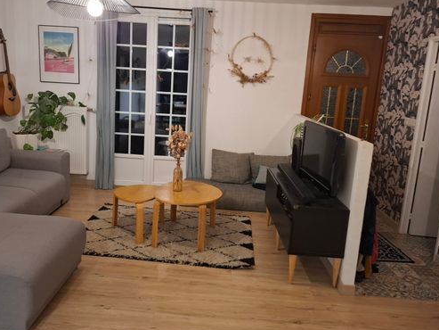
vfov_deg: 49.7
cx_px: 191
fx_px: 355
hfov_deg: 63.2
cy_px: 155
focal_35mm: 28
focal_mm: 5.54
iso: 800
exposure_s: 1/25
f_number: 1.8
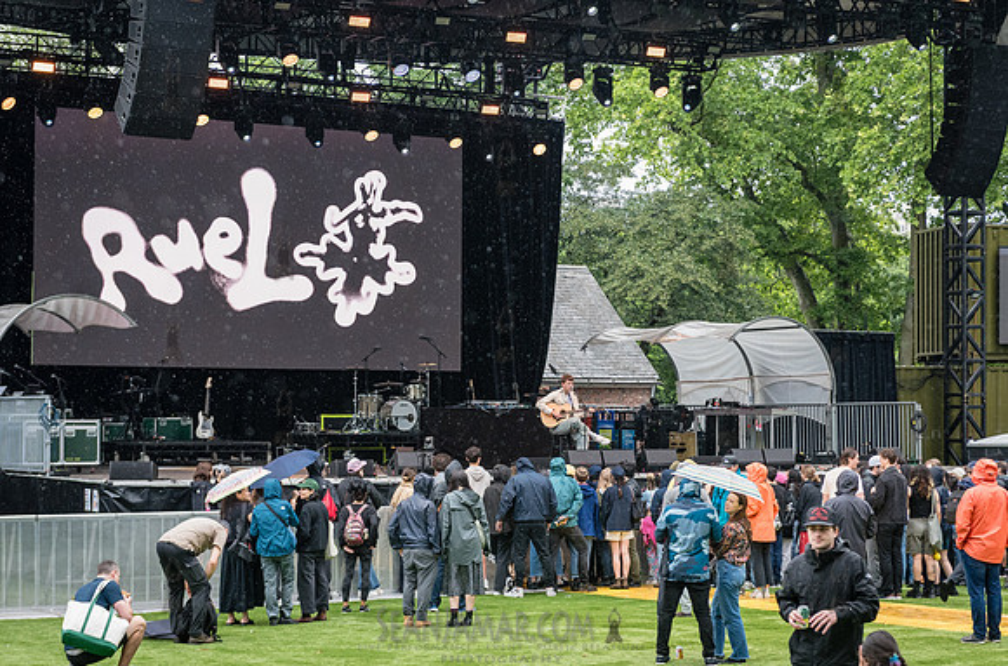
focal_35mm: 80
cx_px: 557
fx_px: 2223
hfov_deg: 25.5
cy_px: 372
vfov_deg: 17.0
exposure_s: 1/800
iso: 2000
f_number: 4.5
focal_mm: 70
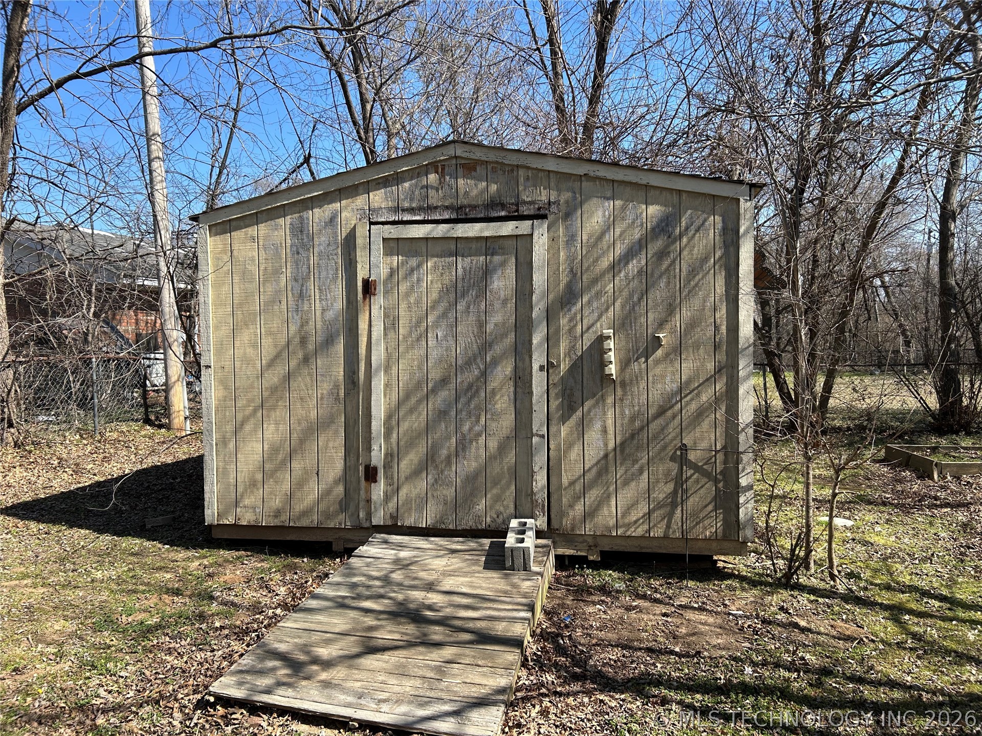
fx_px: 738
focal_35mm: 26
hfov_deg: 67.3
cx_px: 491
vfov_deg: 53.1
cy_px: 368
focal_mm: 5.7
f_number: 1.5
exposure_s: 1/1869
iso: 50
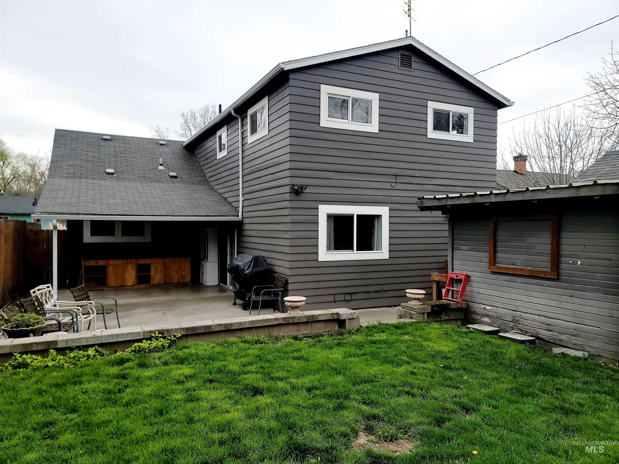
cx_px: 310
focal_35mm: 25
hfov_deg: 69.4
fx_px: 447
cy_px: 232
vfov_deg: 54.9
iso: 20
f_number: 1.8
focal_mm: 7
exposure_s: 1/1000
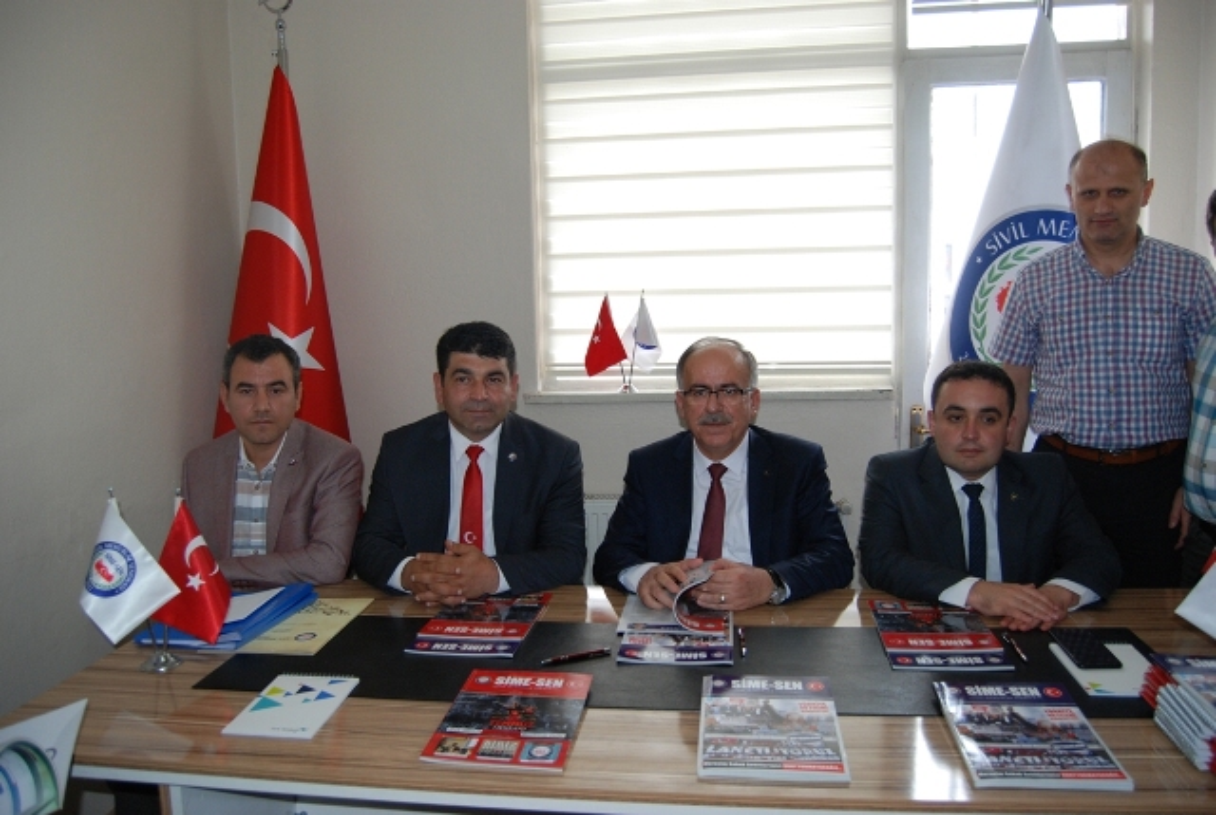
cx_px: 608
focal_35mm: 27
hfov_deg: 67.3
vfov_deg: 48.1
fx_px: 913
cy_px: 408
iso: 400
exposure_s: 1/60
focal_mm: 18
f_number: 4
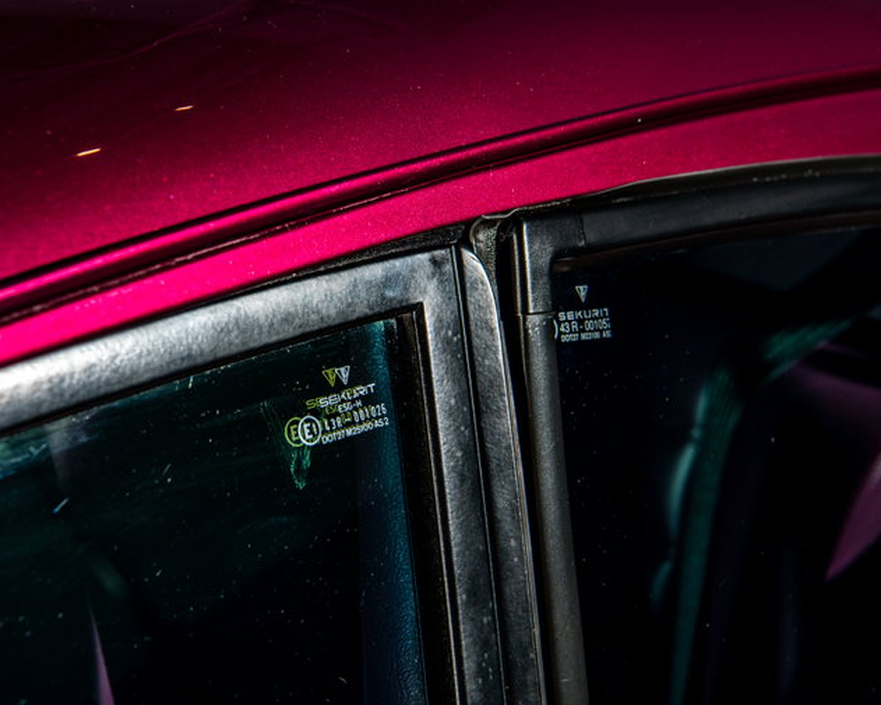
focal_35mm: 80
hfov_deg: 23.8
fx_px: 2086
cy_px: 353
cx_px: 444
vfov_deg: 19.2
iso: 200
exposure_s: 1/100
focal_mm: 70
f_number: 10
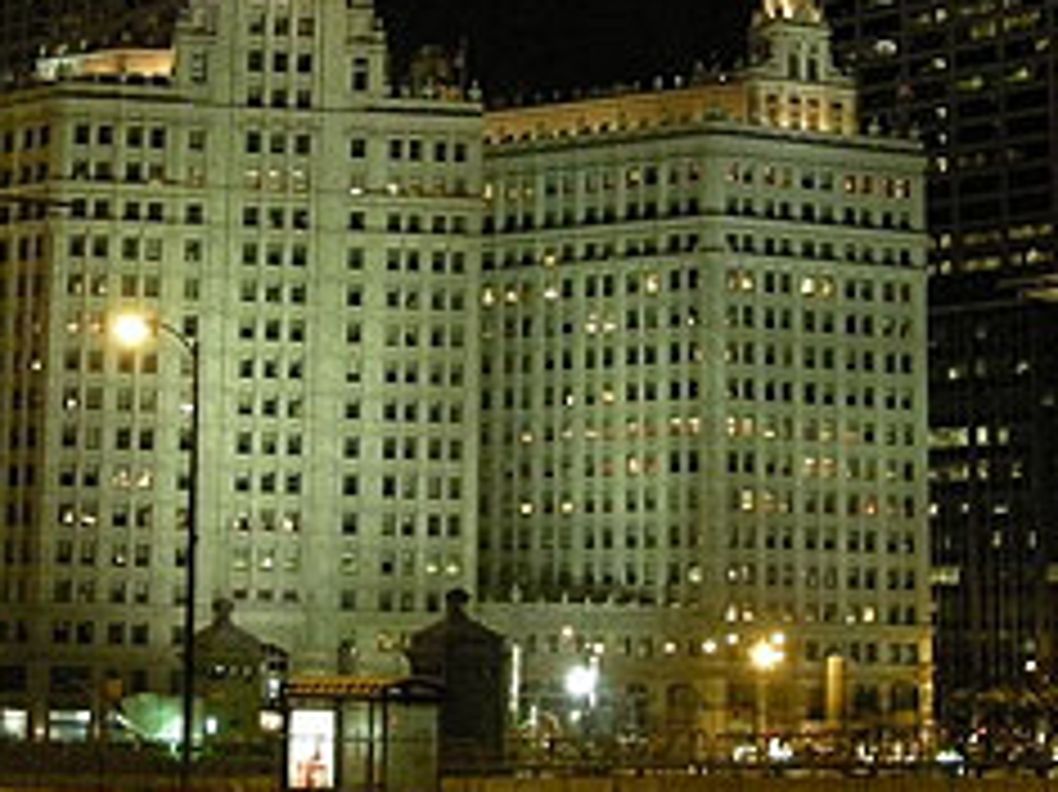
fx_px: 2872
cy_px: 122
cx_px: 414
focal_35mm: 94
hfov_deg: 20.8
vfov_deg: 15.6
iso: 400
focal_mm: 7.9
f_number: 3.2
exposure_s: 1/18.3
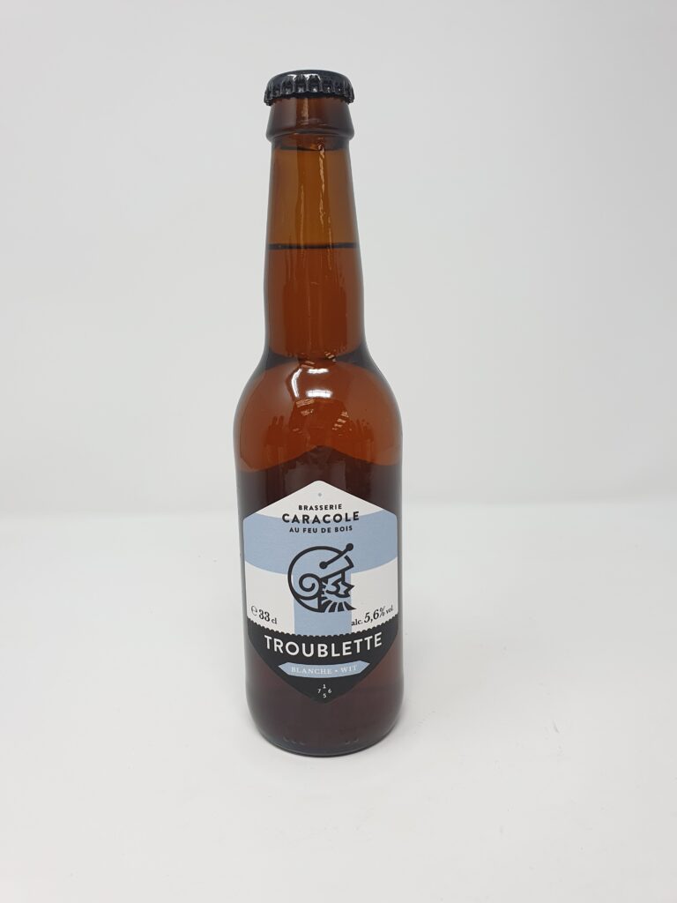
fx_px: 678
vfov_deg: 67.3
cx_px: 338
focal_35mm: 26
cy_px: 452
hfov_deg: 53.1
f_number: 2.4
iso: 64
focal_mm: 4.32
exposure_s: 1/120
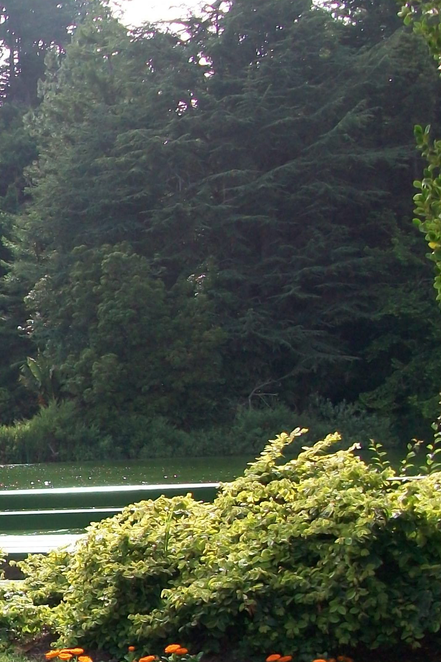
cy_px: 414
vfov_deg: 25.9
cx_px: -286
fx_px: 1433
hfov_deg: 15.6
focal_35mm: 78
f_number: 2.8
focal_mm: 5.7
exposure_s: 1/500
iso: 80
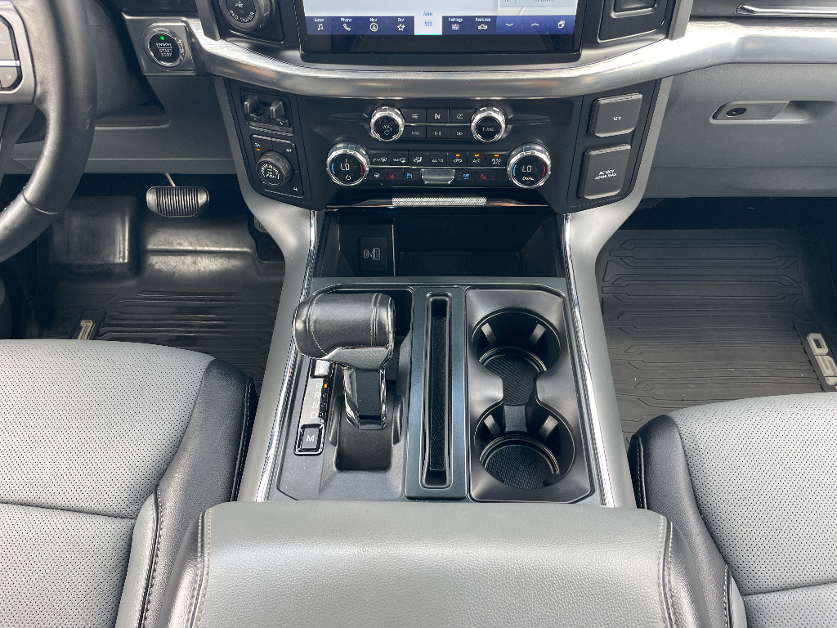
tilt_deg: -50.9
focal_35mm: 26
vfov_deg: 53.1
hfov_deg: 67.3
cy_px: 314
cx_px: 418
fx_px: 629
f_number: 1.6
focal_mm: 4.2
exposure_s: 1/100
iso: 50
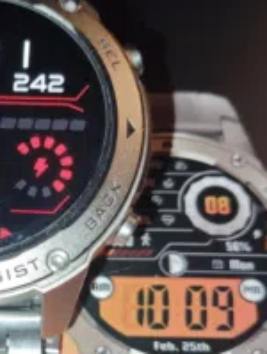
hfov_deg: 25.1
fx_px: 574
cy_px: 254
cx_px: 9
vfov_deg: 33.8
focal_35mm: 56
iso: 214
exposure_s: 1/100
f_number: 1.8
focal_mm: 4.22
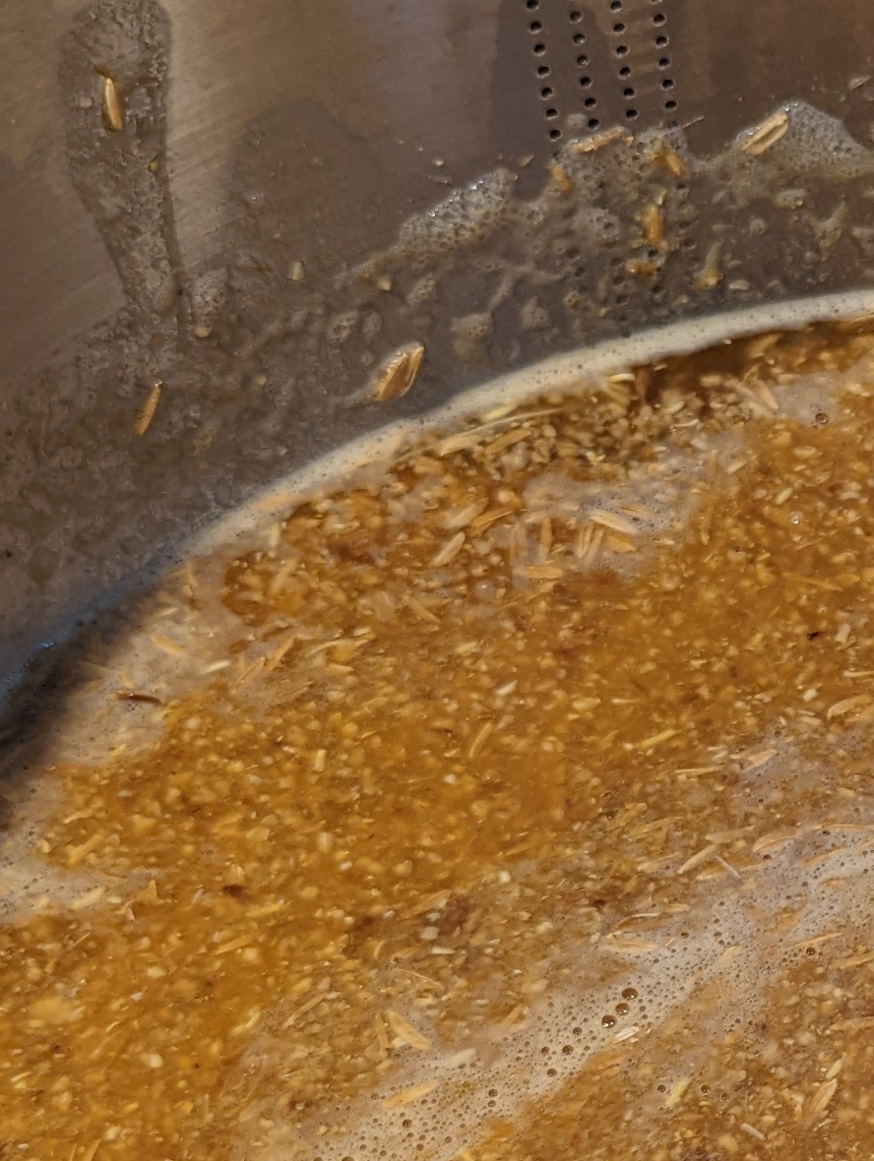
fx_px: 2788
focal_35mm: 83
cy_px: 903
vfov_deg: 23.2
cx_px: 1105
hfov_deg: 16.9
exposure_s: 1/24
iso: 77
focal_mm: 6.81
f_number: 1.85
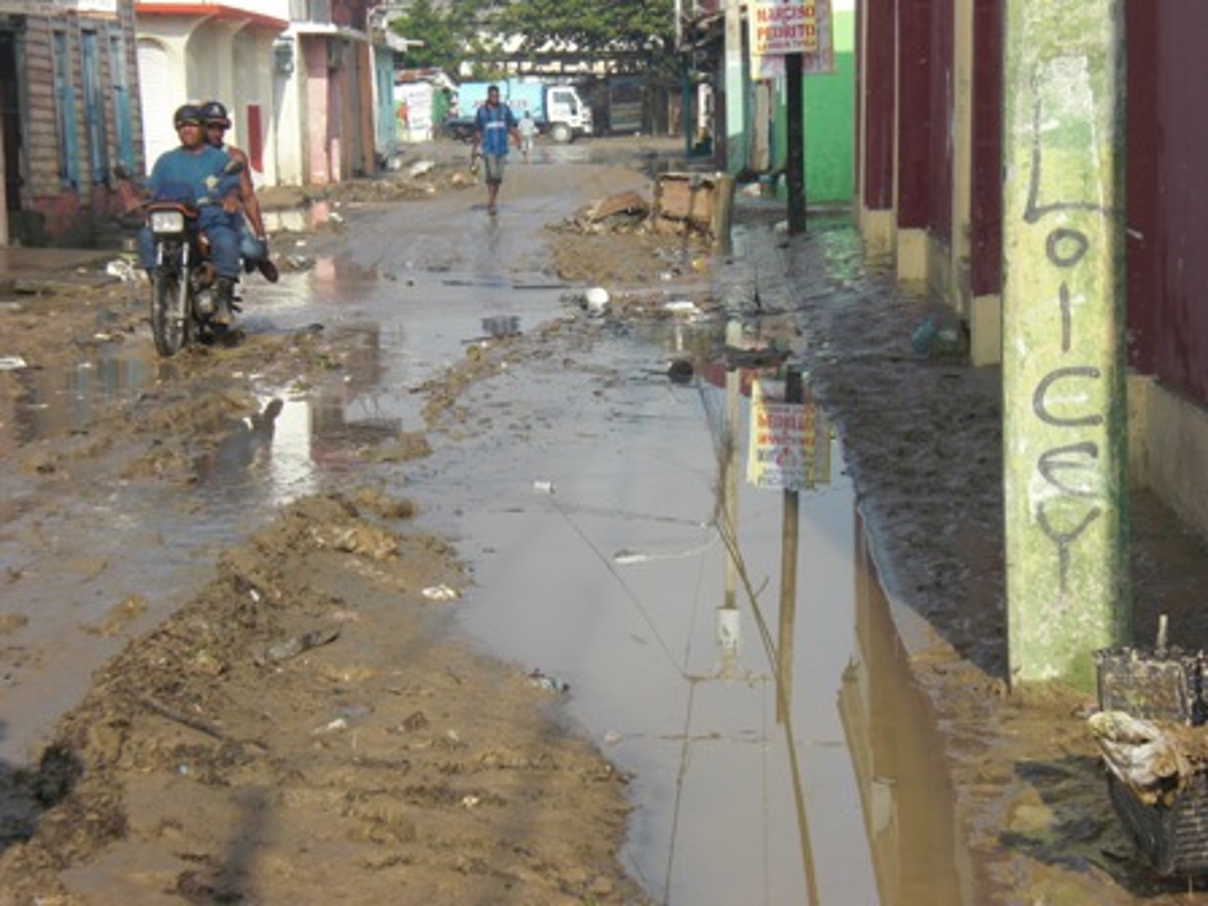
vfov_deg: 17.0
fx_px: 3036
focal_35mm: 87
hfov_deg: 22.5
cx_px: 604
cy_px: 453
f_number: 5
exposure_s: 1/400
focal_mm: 14.49
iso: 64
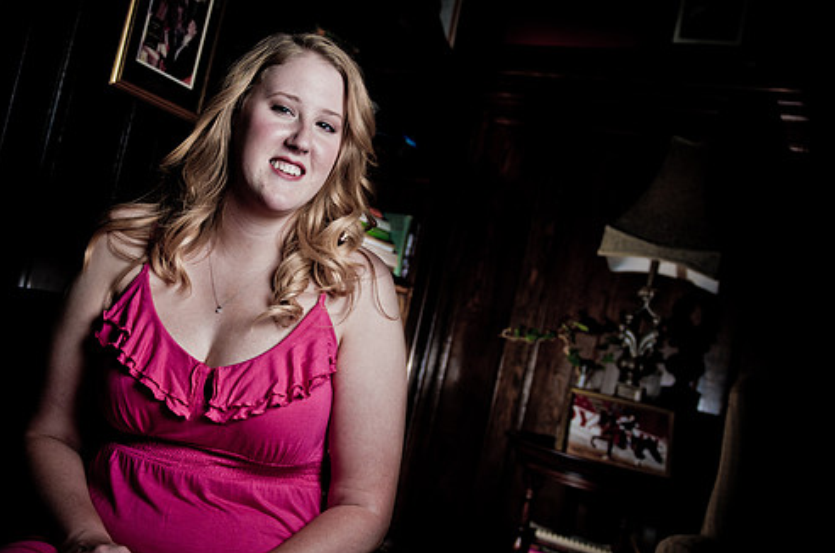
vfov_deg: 29.1
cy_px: 245
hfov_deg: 42.7
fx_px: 1065
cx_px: 351
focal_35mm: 46
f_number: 2.8
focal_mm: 26
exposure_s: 1/200
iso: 200
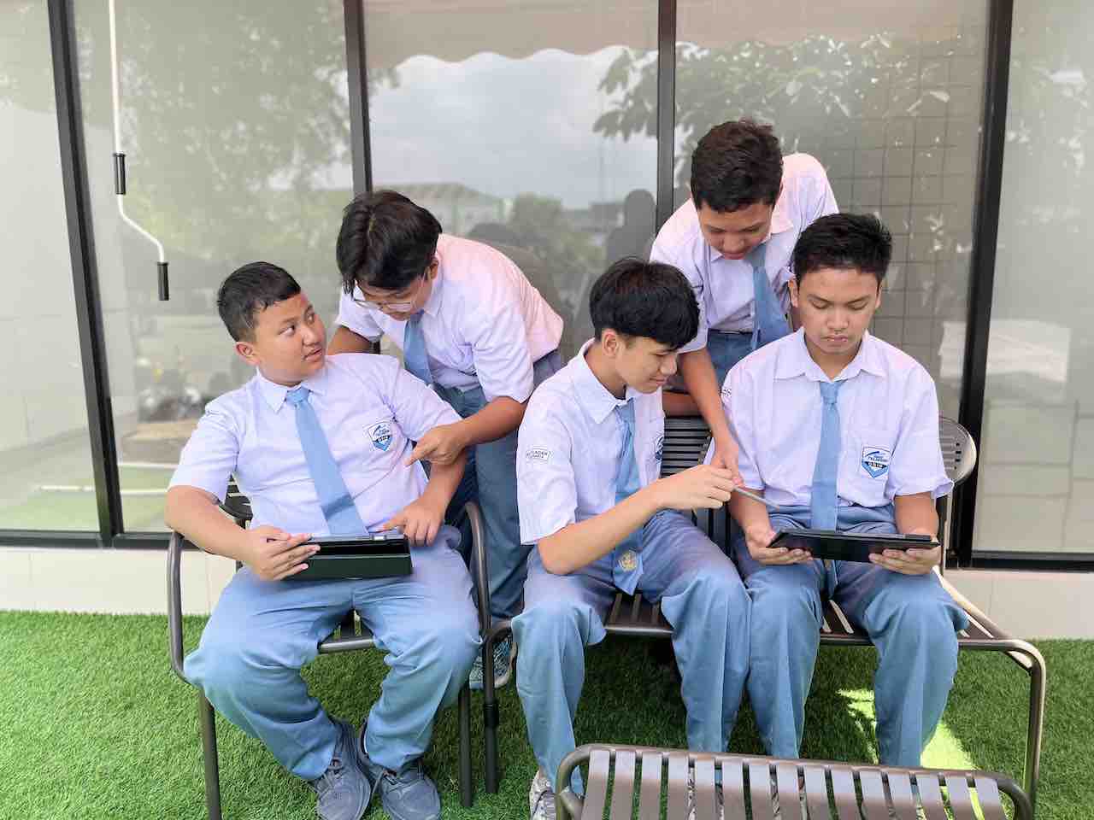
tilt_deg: -10.9
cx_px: 547
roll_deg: +1.1
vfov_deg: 53.1
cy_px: 410
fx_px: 822
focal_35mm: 26
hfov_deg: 67.3
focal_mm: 5.1
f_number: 1.6
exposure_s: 1/323
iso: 50
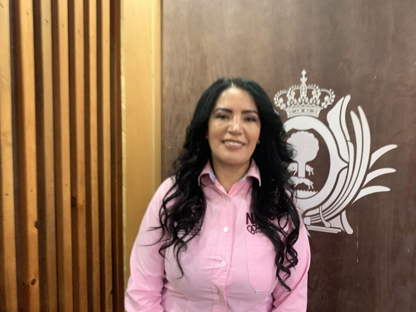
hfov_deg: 67.3
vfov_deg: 53.1
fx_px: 312
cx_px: 208
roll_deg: +0.0
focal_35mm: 26
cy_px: 156
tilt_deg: -1.8
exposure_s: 1/30
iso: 400
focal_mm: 4.25
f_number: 1.8
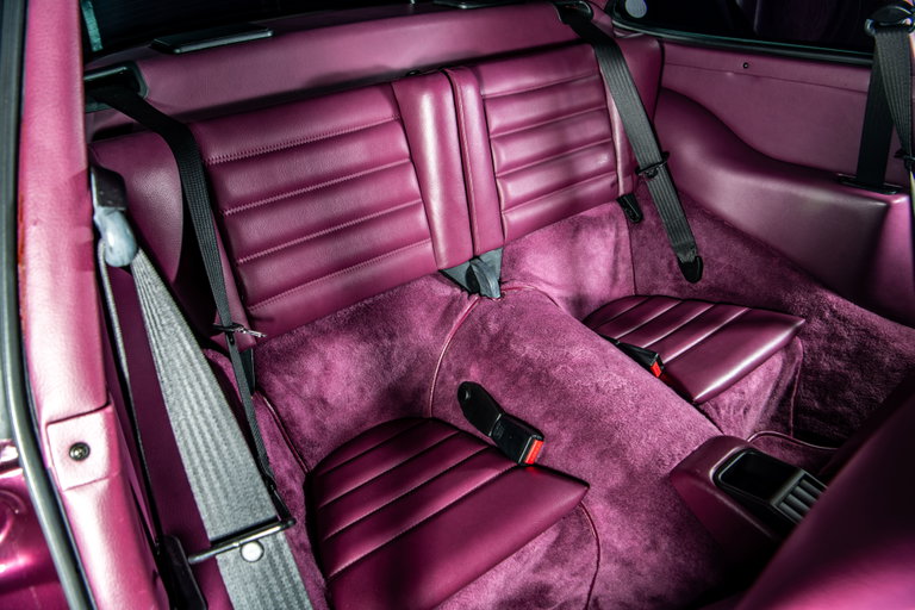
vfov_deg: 53.1
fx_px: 610
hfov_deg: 73.7
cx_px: 458
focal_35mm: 24
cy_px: 305
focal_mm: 24
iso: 125
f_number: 10
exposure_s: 1/100
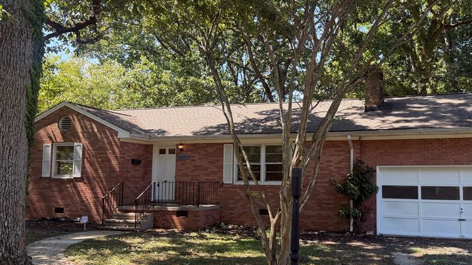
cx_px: 301
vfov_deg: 33.7
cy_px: 146
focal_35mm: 35
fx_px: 438
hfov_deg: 55.8
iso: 100
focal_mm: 6.76
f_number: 1.78
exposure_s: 1/532
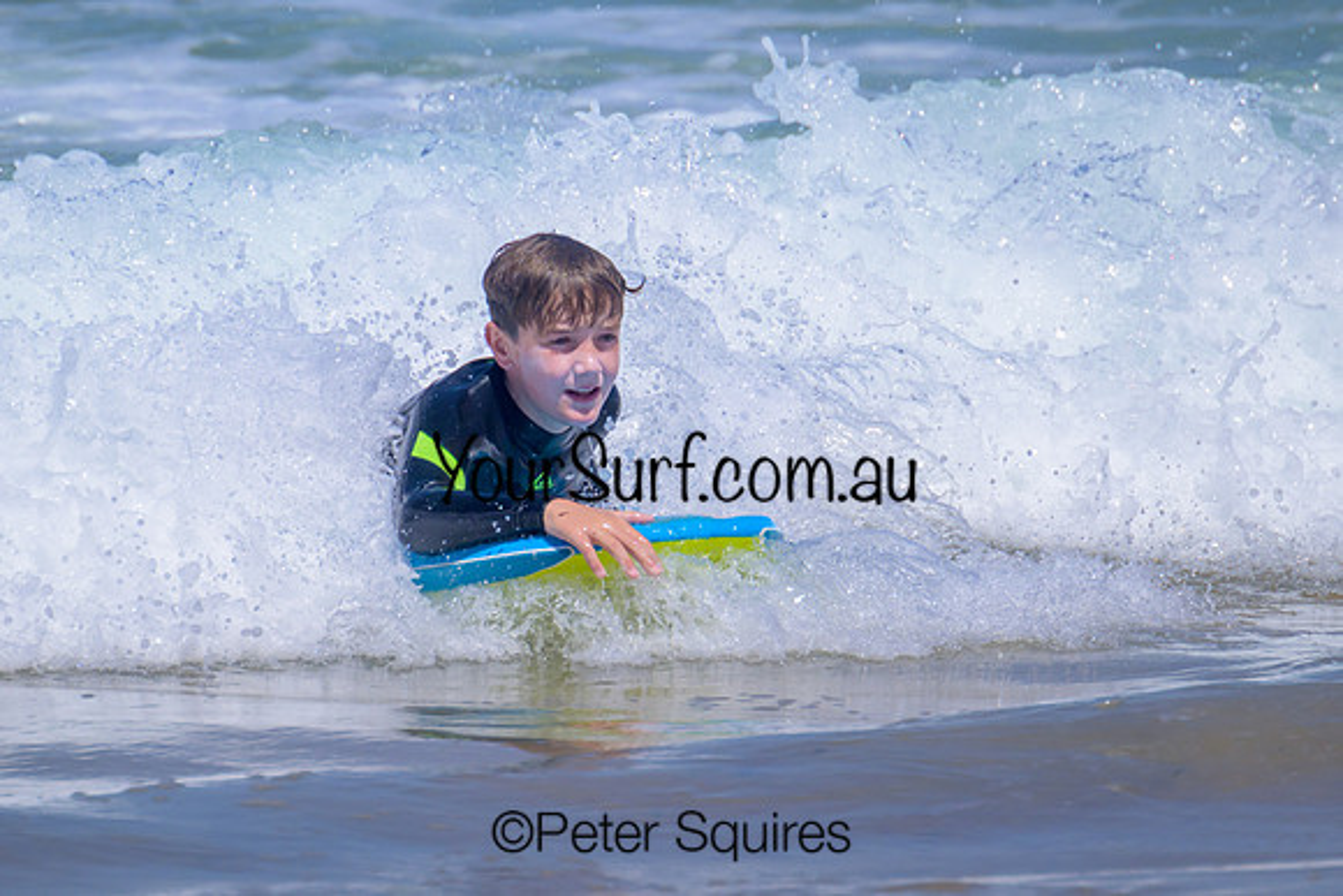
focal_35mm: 1088
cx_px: 741
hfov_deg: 1.9
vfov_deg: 1.3
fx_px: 40597
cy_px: 400
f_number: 11
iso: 560
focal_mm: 800
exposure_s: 1/2000
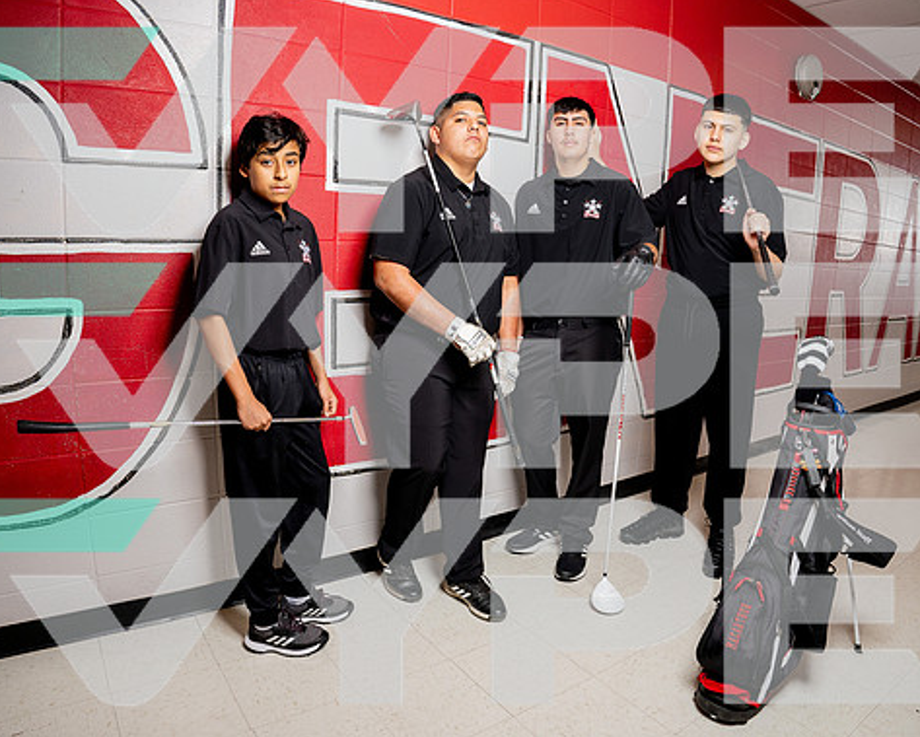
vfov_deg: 60.9
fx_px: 627
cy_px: 367
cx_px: 459
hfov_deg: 72.6
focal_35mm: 23
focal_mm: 20
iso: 250
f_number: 7.1
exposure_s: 1/200
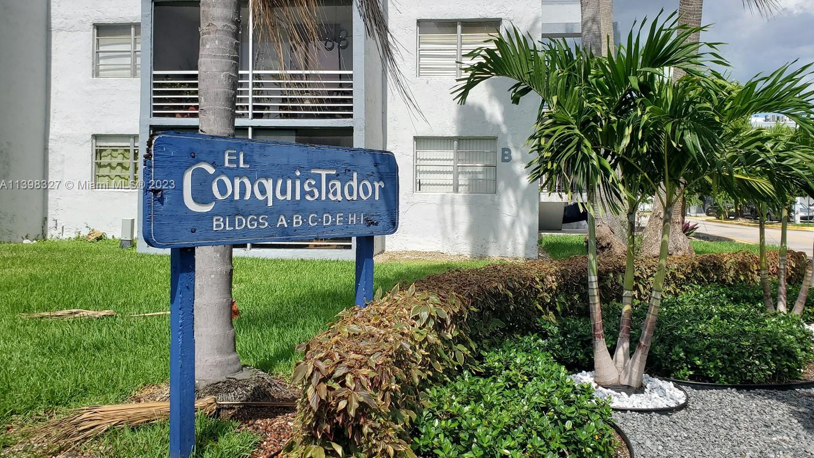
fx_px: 669
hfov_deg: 62.5
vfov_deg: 37.6
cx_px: 443
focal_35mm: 31
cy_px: 186
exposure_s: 1/2010
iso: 50
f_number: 2.4
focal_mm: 4.3
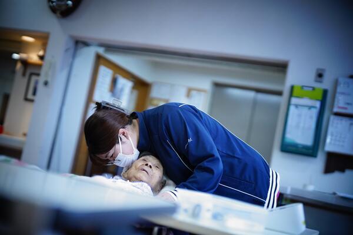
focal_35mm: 50
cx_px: 176
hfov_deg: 39.6
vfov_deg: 27.0
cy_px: 118
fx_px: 490
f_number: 1.6
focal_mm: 50
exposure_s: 1/3200
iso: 3200
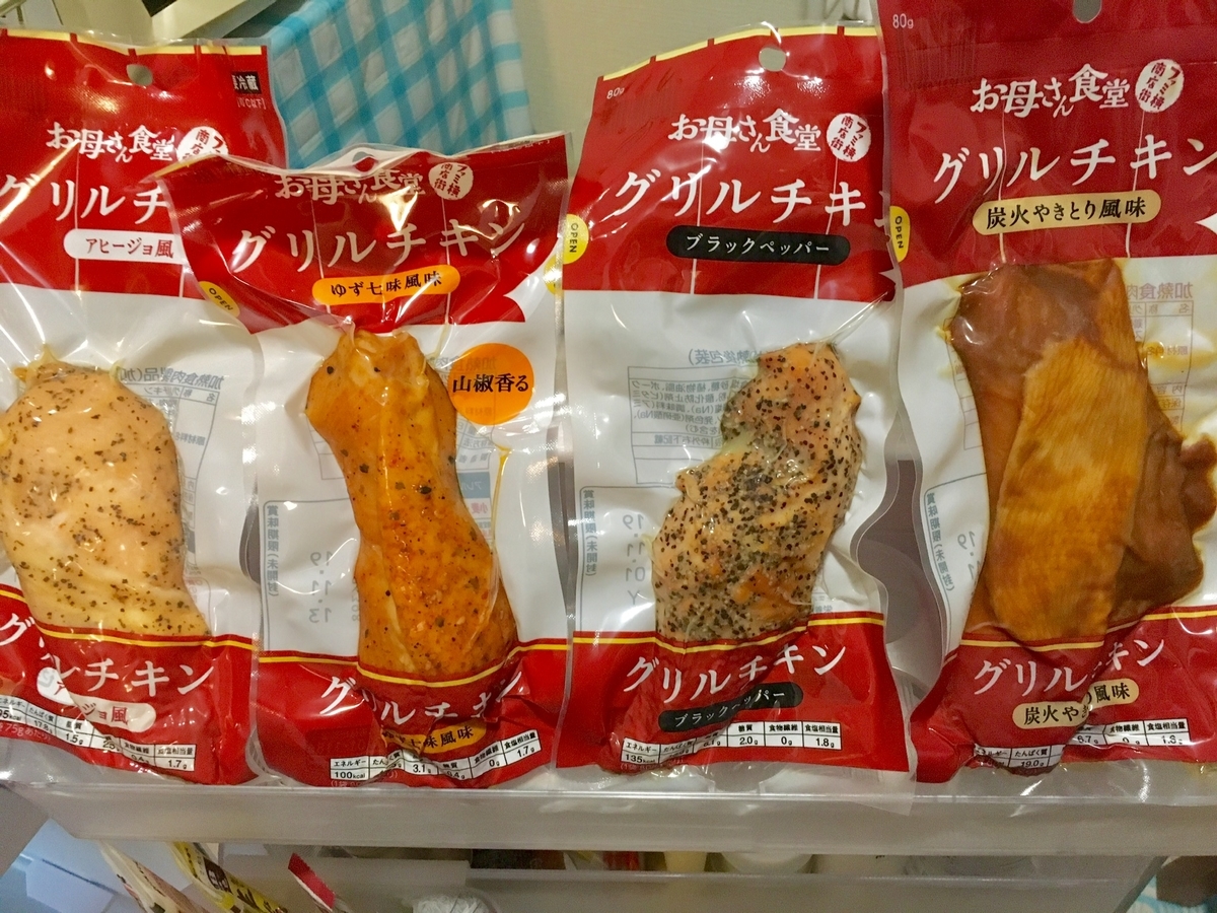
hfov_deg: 61.7
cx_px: 608
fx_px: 1020
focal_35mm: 29
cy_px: 456
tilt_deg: -46.0
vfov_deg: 48.2
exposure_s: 1/20
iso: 200
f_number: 2.2
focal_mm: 4.15
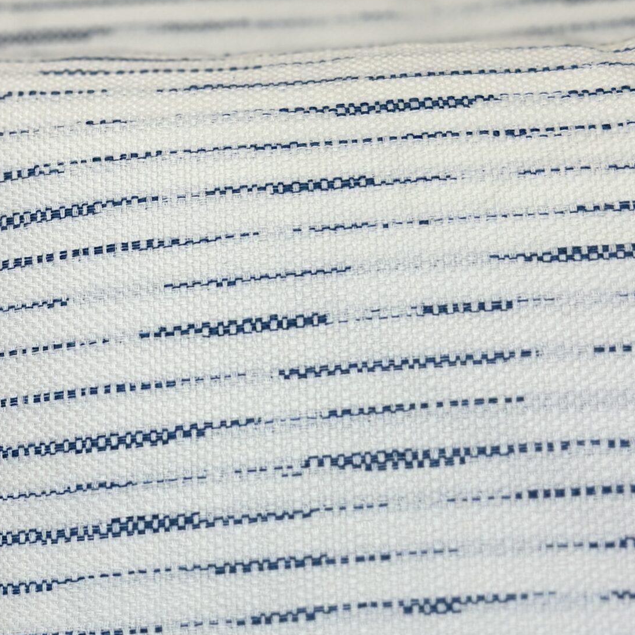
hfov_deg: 17.2
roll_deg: +2.7
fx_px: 2075
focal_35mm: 100
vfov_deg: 17.4
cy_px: 413
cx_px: 97
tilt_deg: -19.8
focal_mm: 6.86
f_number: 1.78
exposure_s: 1/406
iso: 80
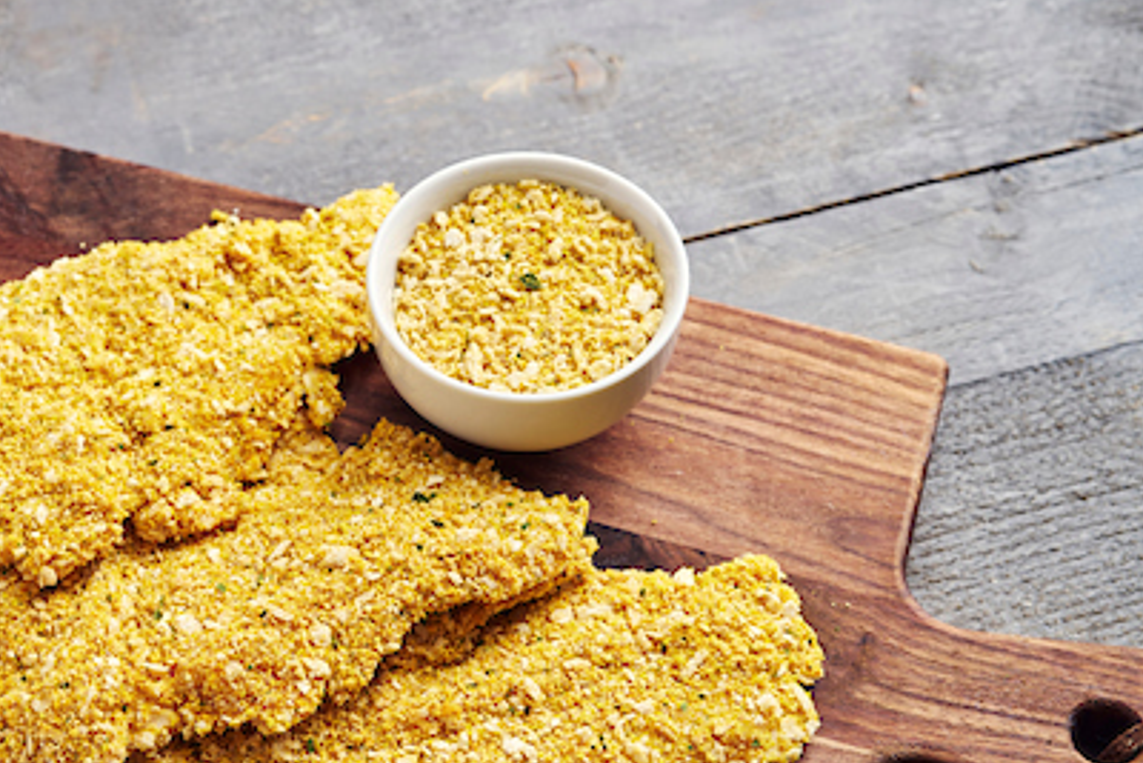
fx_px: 2382
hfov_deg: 26.6
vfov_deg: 18.2
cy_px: 486
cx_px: 289
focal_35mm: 75
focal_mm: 50
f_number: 5.6
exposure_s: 1/125
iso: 200
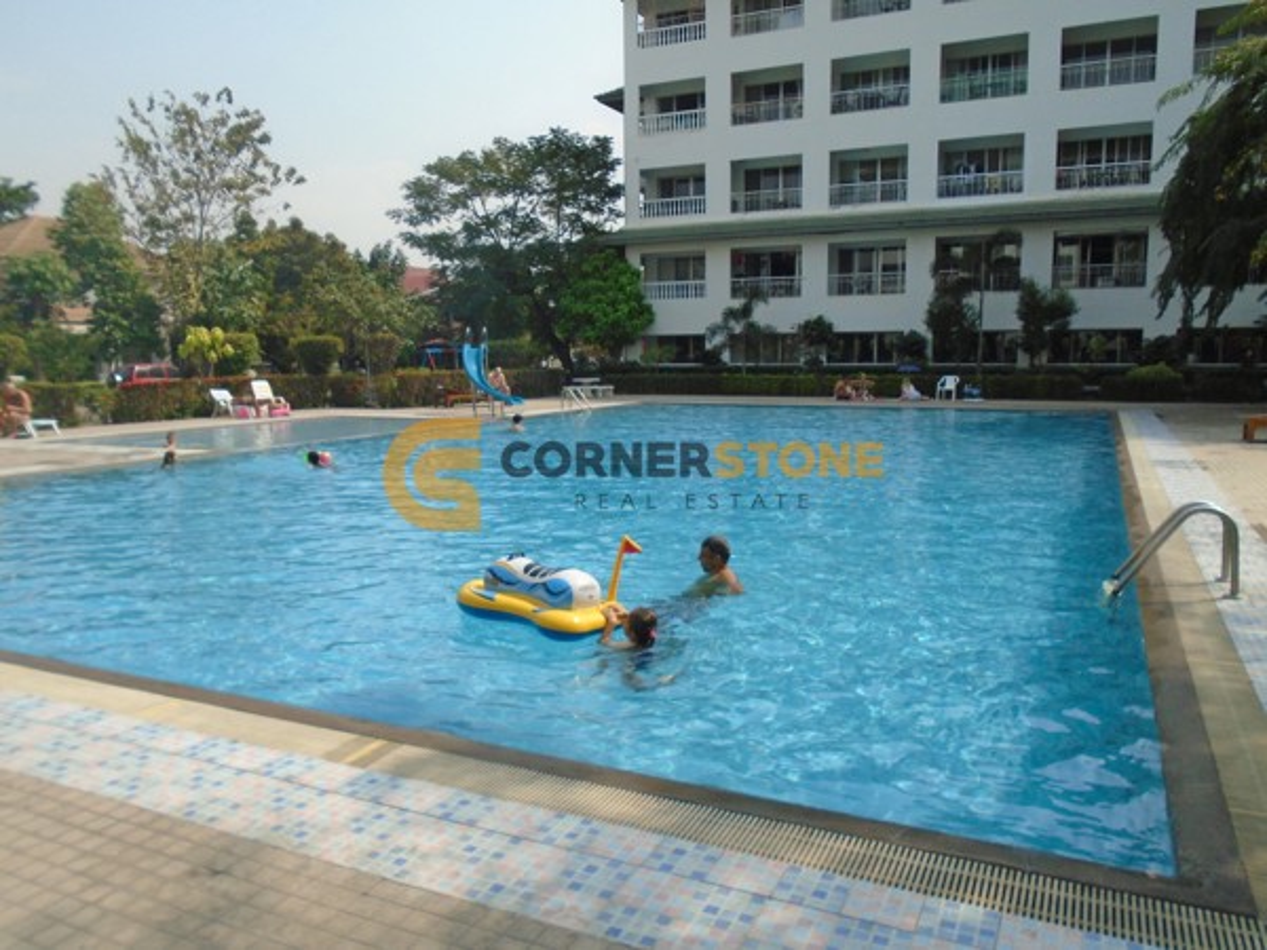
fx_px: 952
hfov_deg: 67.3
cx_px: 634
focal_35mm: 26
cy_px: 475
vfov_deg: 53.1
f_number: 8
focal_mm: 4.6
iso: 160
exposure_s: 1/250
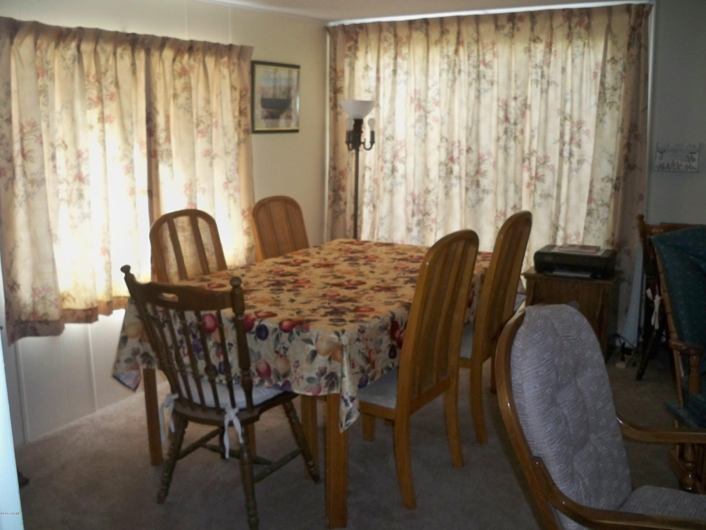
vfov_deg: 40.7
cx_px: 353
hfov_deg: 52.6
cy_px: 265
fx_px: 714
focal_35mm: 35
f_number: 3.1
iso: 320
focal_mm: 6.3
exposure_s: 1/60
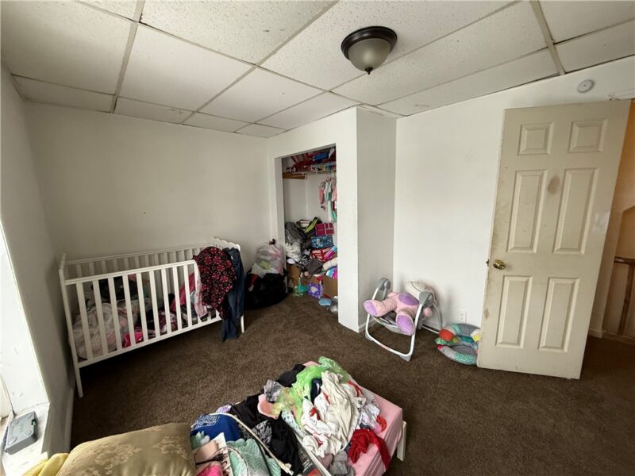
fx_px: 257
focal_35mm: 14
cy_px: 238
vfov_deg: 85.7
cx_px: 318
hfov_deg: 102.1
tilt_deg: -9.9
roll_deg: +0.9
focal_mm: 2.22
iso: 250
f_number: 2.2
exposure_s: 1/60
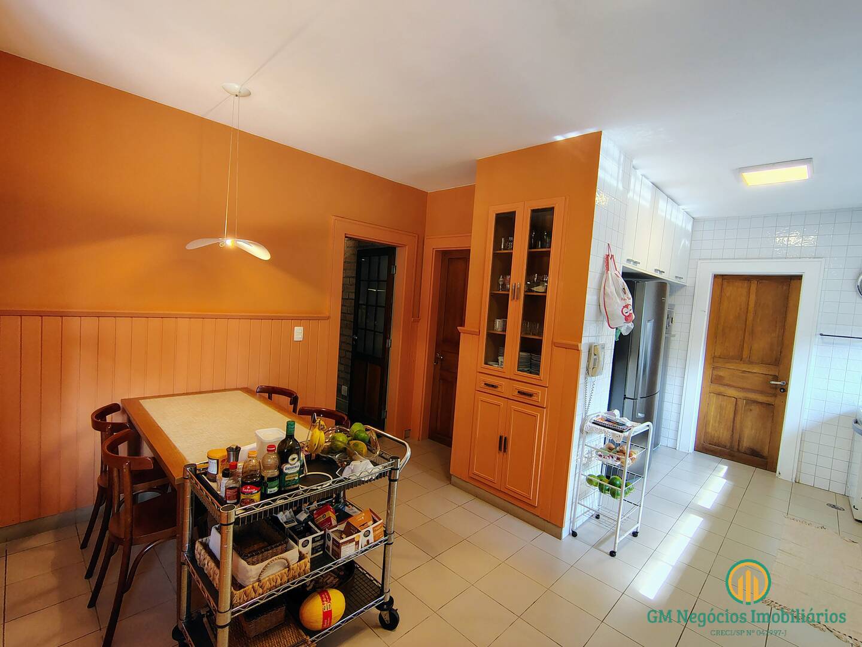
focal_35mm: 16
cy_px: 324
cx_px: 431
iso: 346
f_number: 2.2
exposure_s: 1/60
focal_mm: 2.13
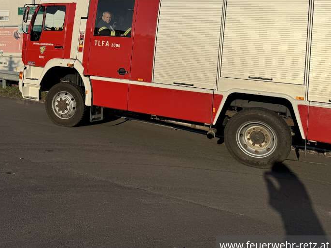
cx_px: 43
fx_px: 401
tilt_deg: +1.9
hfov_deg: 41.8
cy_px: 39
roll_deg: -2.1
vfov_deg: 33.1
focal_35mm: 42
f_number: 1.78
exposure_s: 1/12346
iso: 64
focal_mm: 6.76
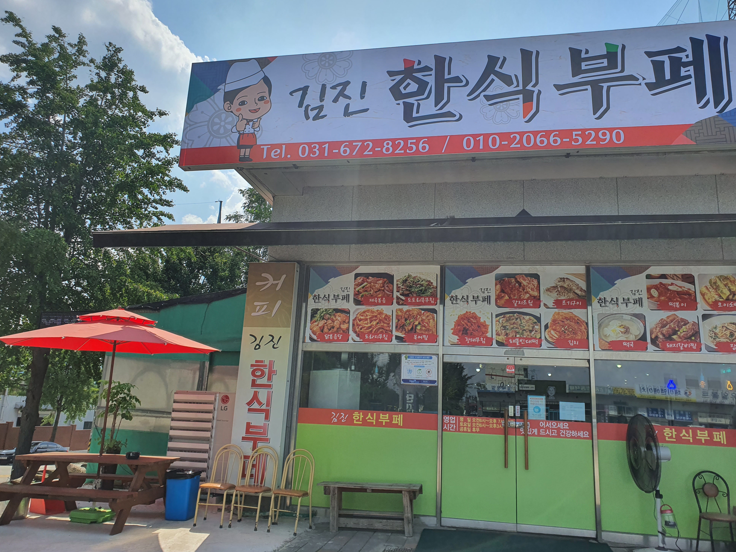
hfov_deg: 65.3
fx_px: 574
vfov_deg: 51.3
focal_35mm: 27
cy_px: 268
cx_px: 371
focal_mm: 4.3
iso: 50
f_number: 2.4
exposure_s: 1/1928
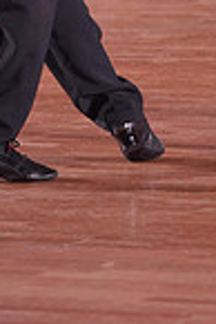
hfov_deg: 2.7
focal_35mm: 512
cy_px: -208
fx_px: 4597
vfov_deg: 4.0
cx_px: 242
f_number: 2.8
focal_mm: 128
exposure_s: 1/400
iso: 1250
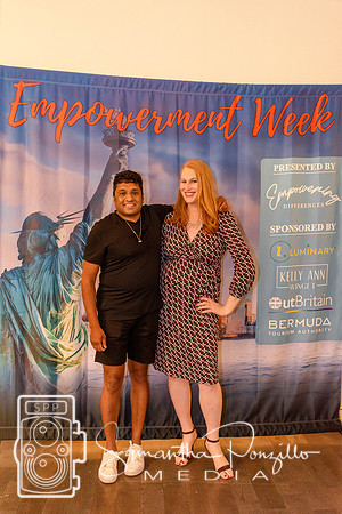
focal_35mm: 33
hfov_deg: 40.0
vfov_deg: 57.2
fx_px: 470
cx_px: 171
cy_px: 257
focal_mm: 22
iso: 1800
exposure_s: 1/60
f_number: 3.8
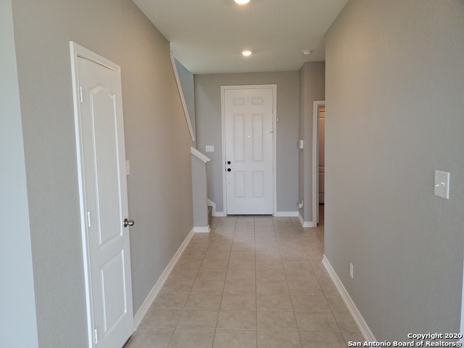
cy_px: 174
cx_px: 232
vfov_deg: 53.1
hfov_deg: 67.3
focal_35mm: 26
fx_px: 349
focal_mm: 4.3
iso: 125
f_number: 2.4
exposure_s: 1/60
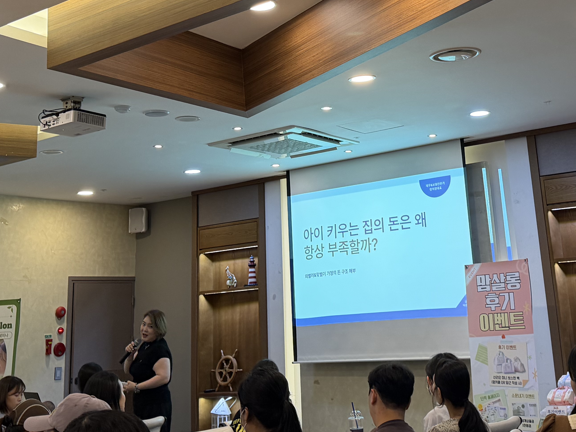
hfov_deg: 36.0
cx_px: 354
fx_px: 882
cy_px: 63
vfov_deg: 26.8
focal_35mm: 53
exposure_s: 1/120
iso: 320
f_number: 1.78
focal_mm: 6.76
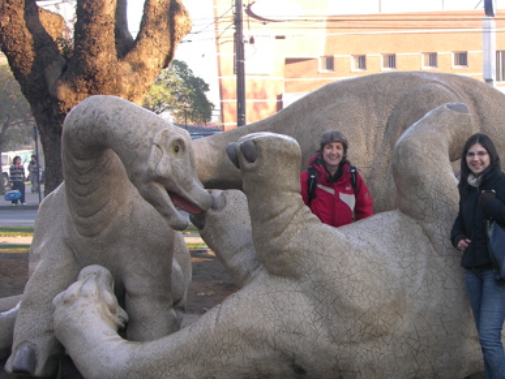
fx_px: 1110
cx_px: 399
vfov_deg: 19.4
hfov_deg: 25.2
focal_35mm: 76
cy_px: 241
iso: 50
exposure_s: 1/47
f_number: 3.3
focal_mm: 11.6
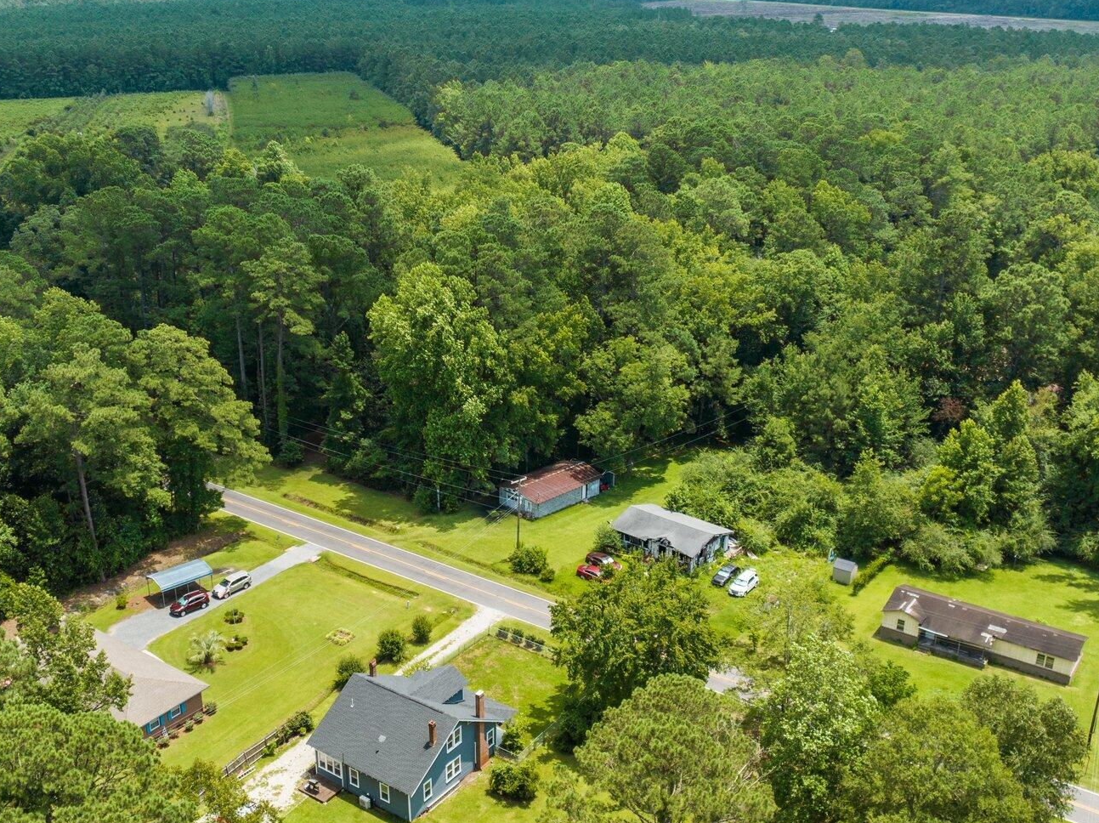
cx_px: 464
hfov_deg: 48.8
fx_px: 1206
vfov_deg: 37.6
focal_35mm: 38
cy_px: 465
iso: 120
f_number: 2.8
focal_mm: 12.29
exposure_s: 1/1600
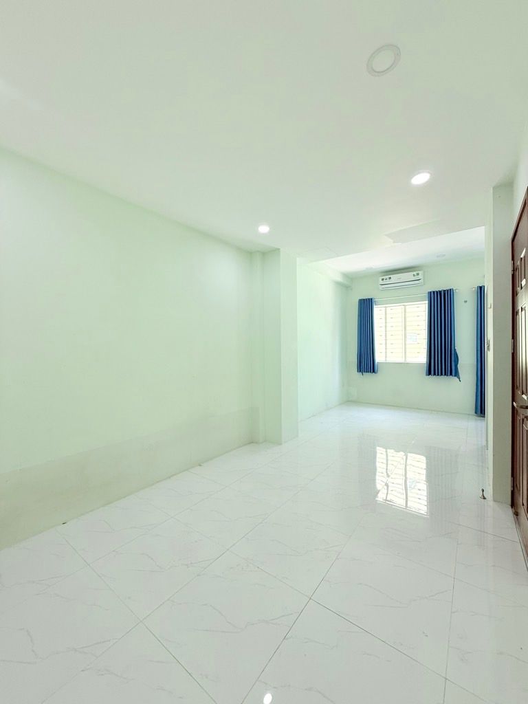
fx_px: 285
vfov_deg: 102.1
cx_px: 264
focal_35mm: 14
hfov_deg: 85.7
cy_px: 352
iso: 80
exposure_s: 1/99
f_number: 2.2
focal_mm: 2.22
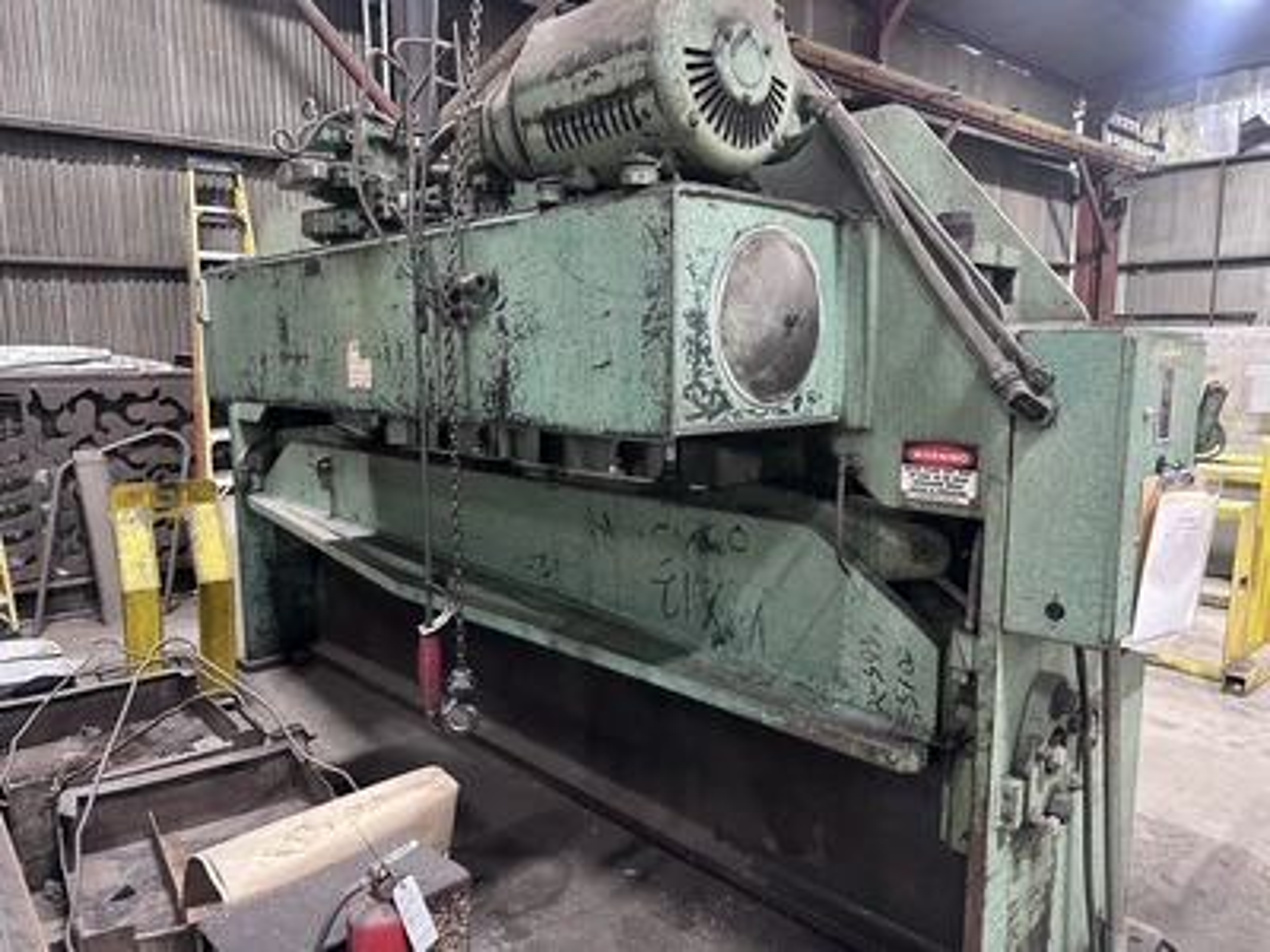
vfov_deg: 56.8
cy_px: 476
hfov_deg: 71.6
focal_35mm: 24
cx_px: 635
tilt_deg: -7.1
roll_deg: +0.5
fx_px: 881
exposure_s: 1/60
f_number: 1.78
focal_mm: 6.86
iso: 640
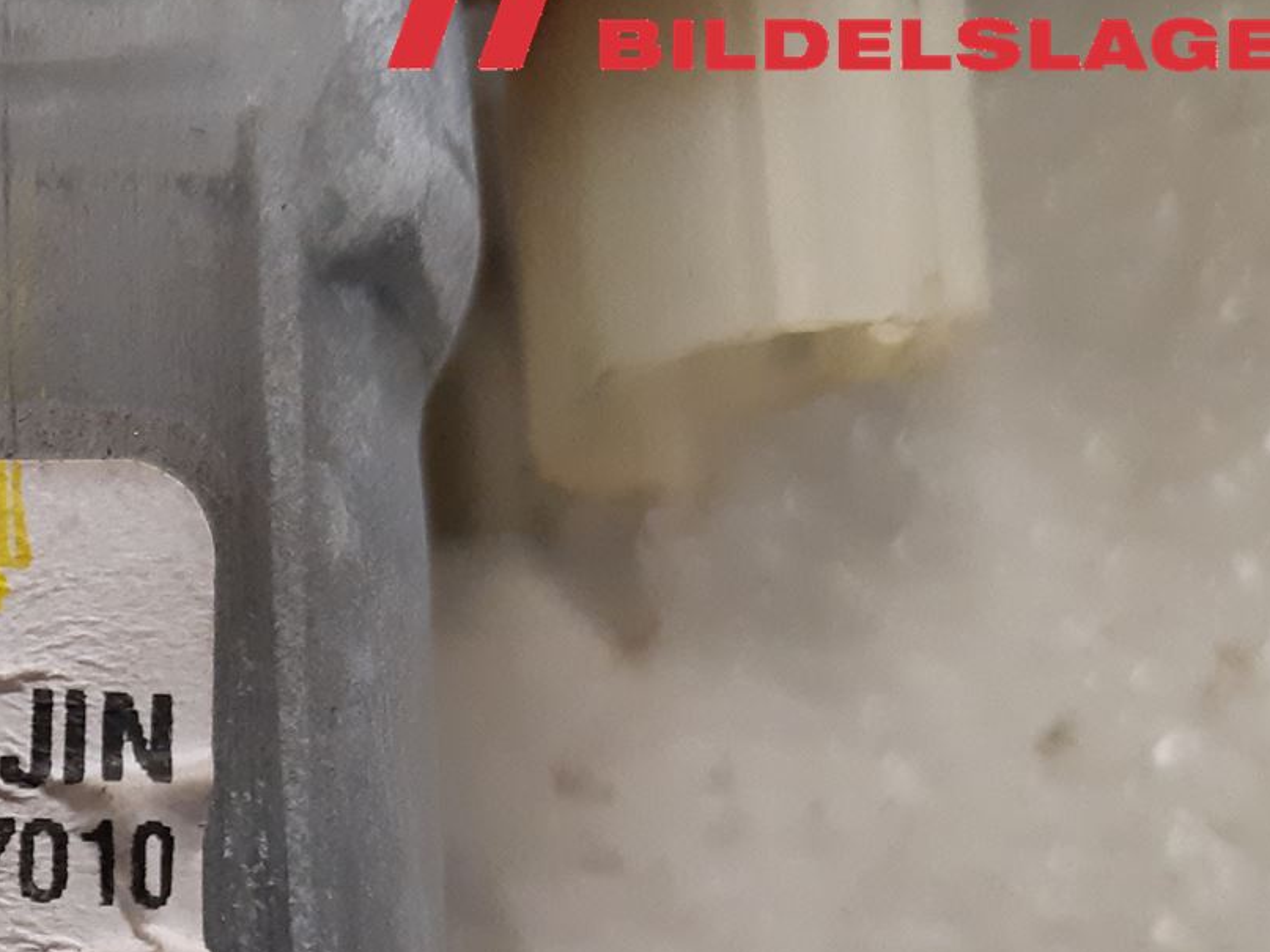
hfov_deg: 26.2
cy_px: 1012
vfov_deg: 21.3
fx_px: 2421
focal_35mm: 66
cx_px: -258
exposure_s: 1/50
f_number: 1.7
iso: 250
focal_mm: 3.93
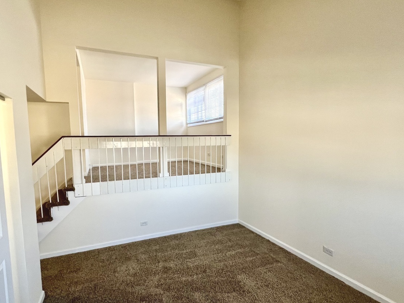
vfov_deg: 74.6
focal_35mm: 17
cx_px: 186
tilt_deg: -3.8
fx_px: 198
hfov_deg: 90.8
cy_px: 162
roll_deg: +1.0
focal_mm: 1.57
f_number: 1.8
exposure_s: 1/120
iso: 200
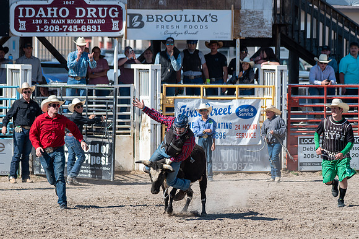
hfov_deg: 8.4
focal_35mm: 246
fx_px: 2449
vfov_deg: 5.6
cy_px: 141
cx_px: 176
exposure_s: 1/640
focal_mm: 200
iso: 160
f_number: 5.6
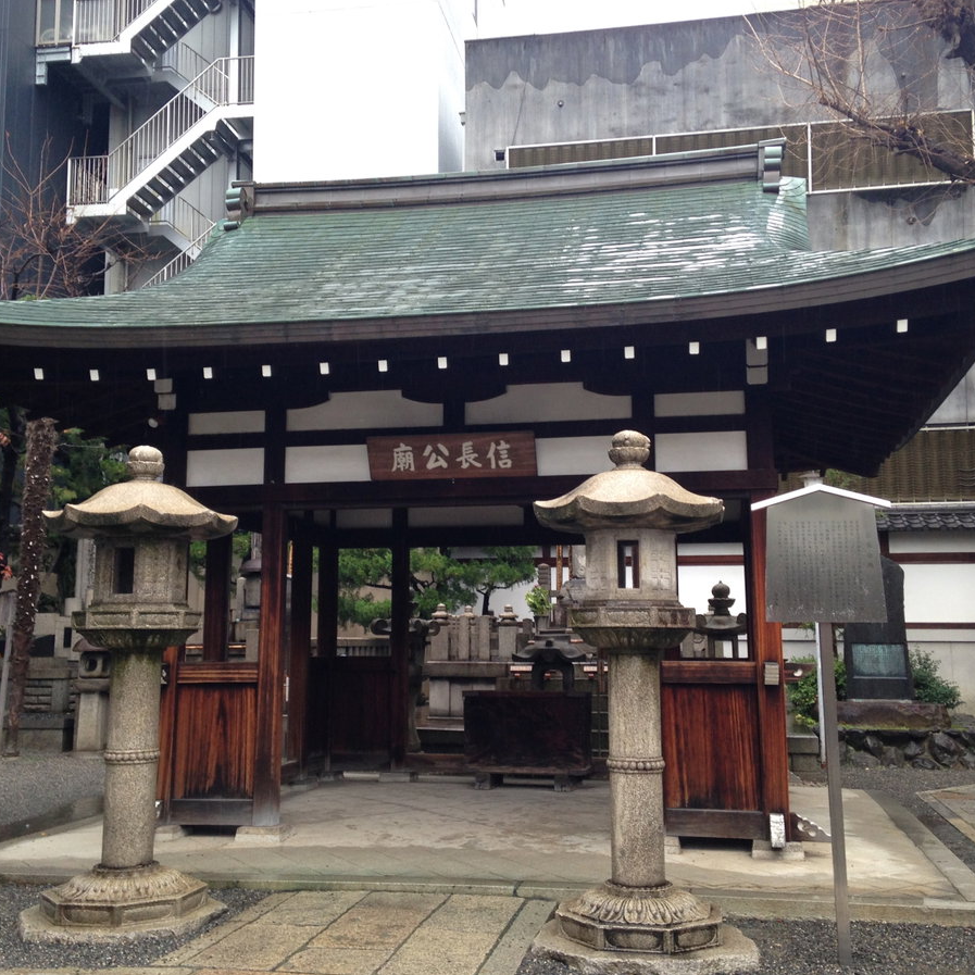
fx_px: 1243
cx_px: 490
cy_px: 488
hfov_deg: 42.8
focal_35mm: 39
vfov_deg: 42.8
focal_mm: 4.12
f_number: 2.4
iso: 80
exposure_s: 1/120
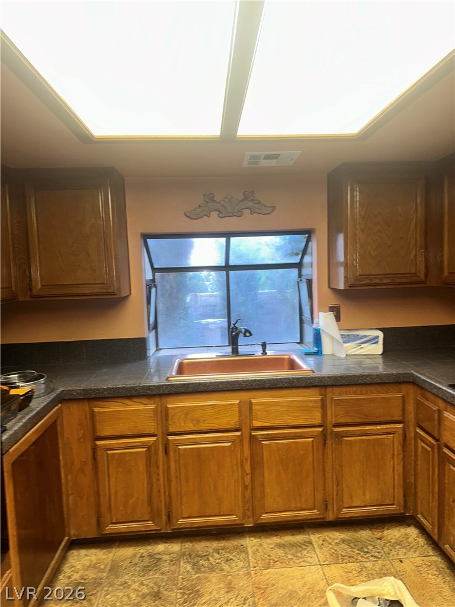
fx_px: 421
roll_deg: +3.2
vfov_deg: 71.6
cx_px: 228
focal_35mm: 24
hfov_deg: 56.8
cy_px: 304
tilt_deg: -5.4
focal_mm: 6.86
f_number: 1.78
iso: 80
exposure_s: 1/17
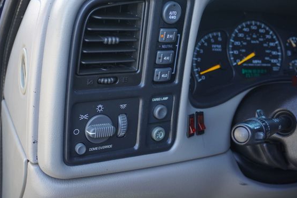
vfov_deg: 28.9
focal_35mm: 47
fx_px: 384
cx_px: 142
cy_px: 87
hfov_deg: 42.2
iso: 250
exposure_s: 1/60
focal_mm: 27
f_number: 4.5
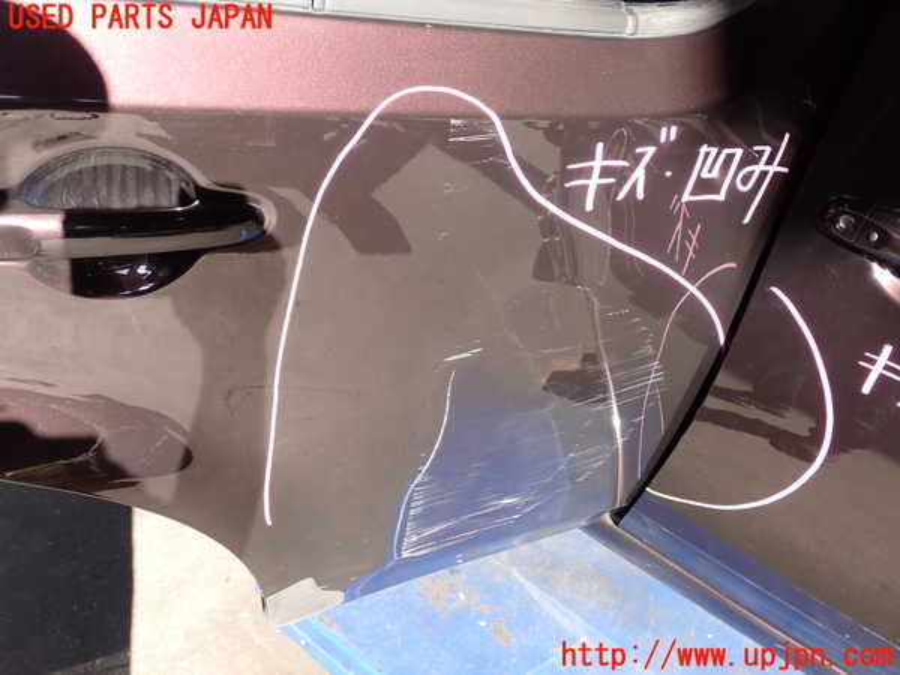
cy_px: 338
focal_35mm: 30
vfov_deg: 46.8
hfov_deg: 60.0
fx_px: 780
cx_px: 450
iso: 100
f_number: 3.2
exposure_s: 1/125
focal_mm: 5.4
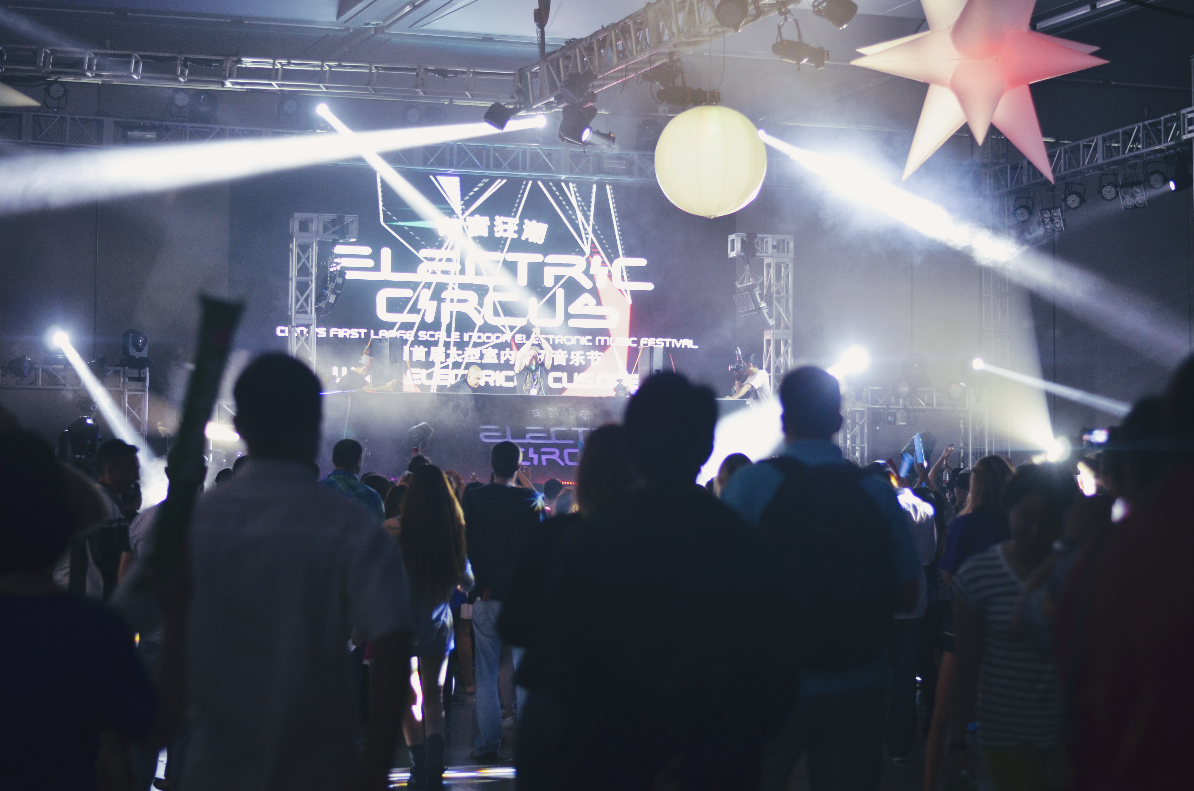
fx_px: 2482
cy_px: 396
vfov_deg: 18.1
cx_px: 597
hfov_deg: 27.0
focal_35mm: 75
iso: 500
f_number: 1.8
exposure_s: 1/200
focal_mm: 50
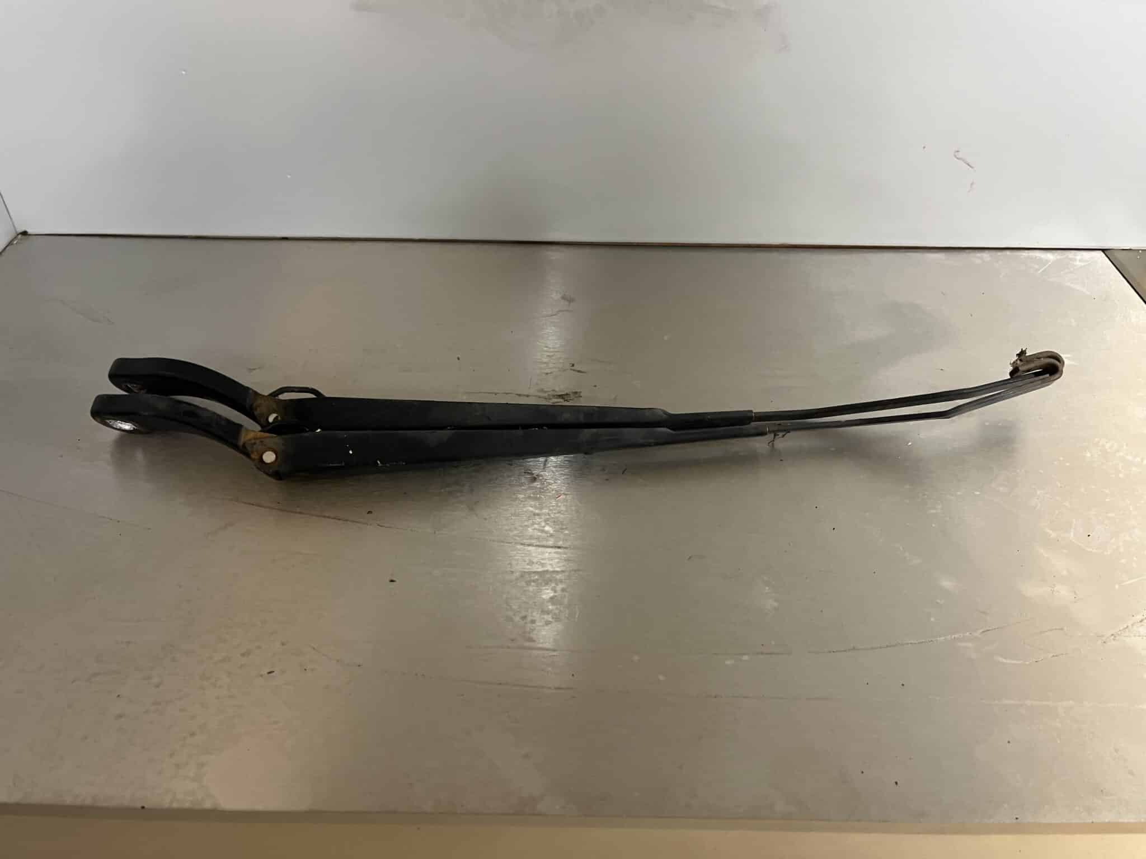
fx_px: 861
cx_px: 573
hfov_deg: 67.3
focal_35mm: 26
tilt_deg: -45.0
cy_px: 430
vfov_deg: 53.1
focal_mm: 5.1
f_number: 1.6
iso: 320
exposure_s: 1/50
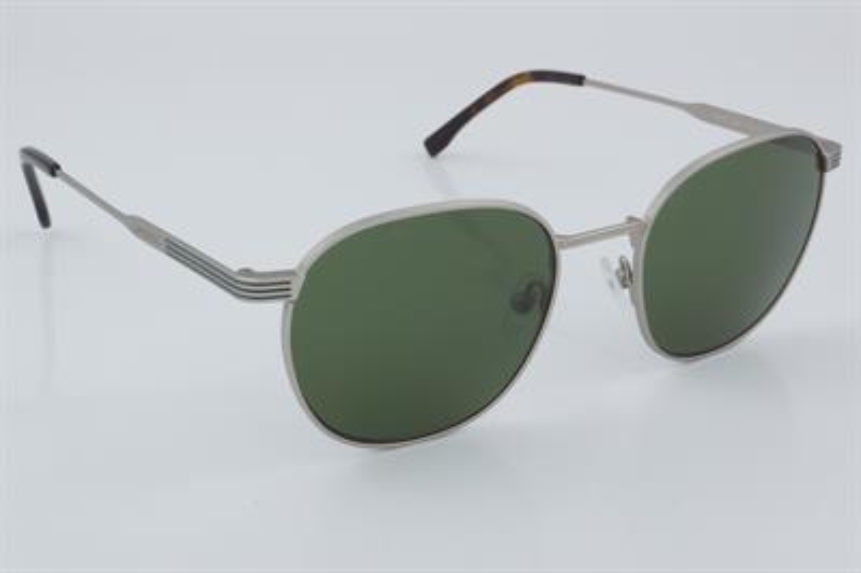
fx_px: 1613
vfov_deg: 20.1
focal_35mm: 68
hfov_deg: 29.9
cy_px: 286
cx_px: 430
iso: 100
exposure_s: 1/4
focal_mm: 45
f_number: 32
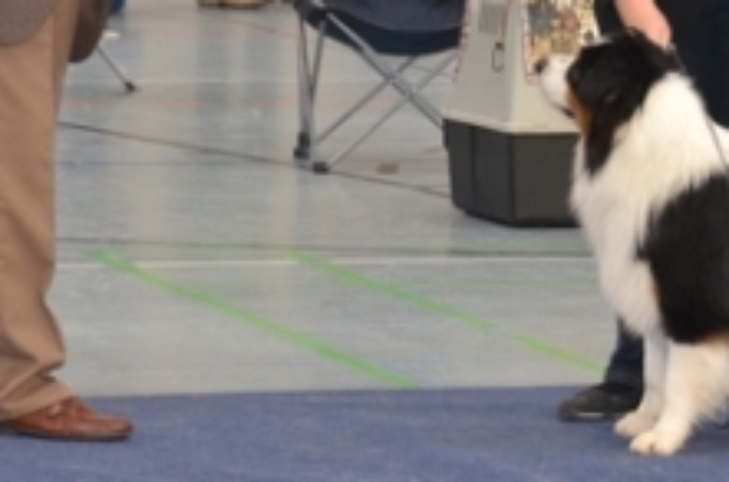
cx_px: 541
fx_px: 6421
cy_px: 25
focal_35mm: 318
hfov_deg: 6.5
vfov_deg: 4.3
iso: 800
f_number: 5
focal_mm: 78
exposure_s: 1/60
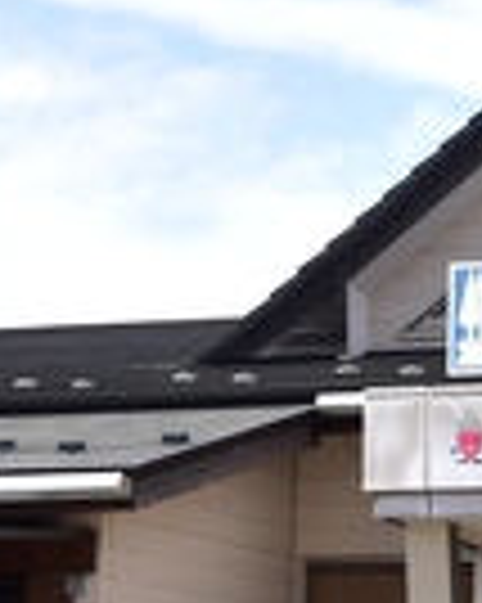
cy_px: 538
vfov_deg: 12.9
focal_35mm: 148
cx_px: 595
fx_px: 2642
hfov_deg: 10.2
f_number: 10
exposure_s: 1/400
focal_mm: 22
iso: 400
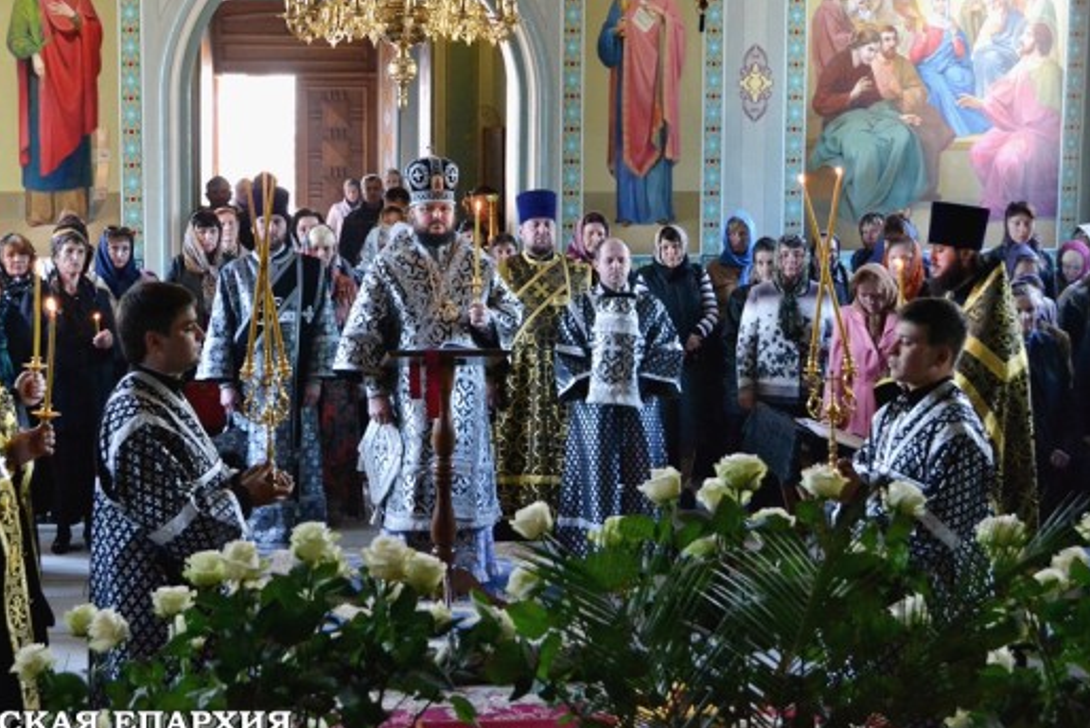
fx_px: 1696
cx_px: 477
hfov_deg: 35.6
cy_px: 320
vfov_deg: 24.2
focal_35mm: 56
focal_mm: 32
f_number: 4.2
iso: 3200
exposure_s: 1/80
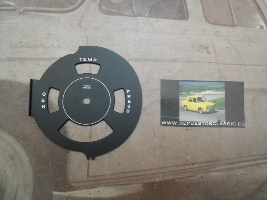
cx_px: 134
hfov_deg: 67.3
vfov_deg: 53.1
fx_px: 201
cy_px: 100
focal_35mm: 26
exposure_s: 1/30
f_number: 3.5
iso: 320
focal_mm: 4.6
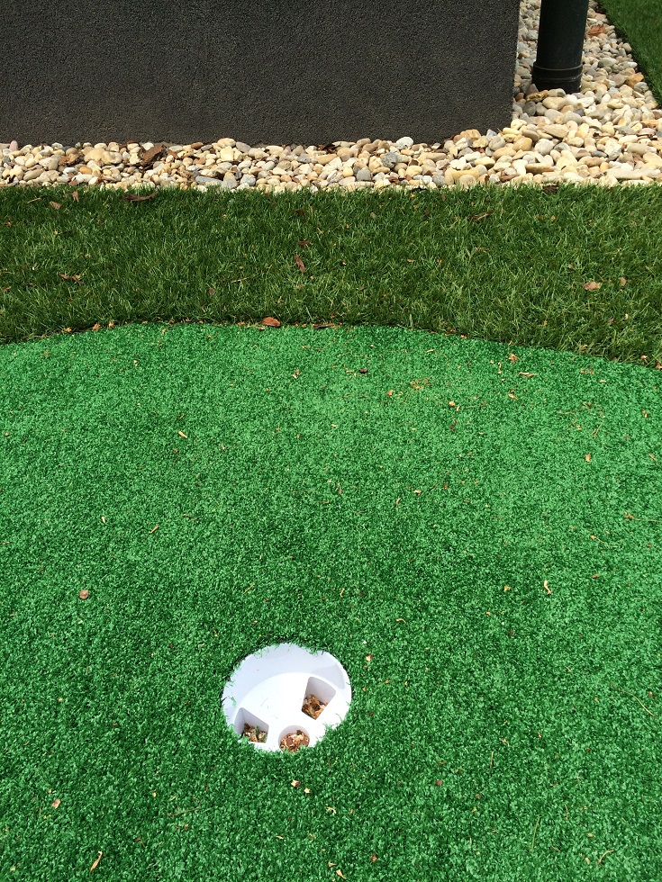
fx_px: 739
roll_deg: +5.9
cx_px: 331
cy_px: 441
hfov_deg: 48.2
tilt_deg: -38.8
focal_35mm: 29
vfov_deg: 61.7
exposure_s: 1/540
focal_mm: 4.15
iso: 32
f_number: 2.2
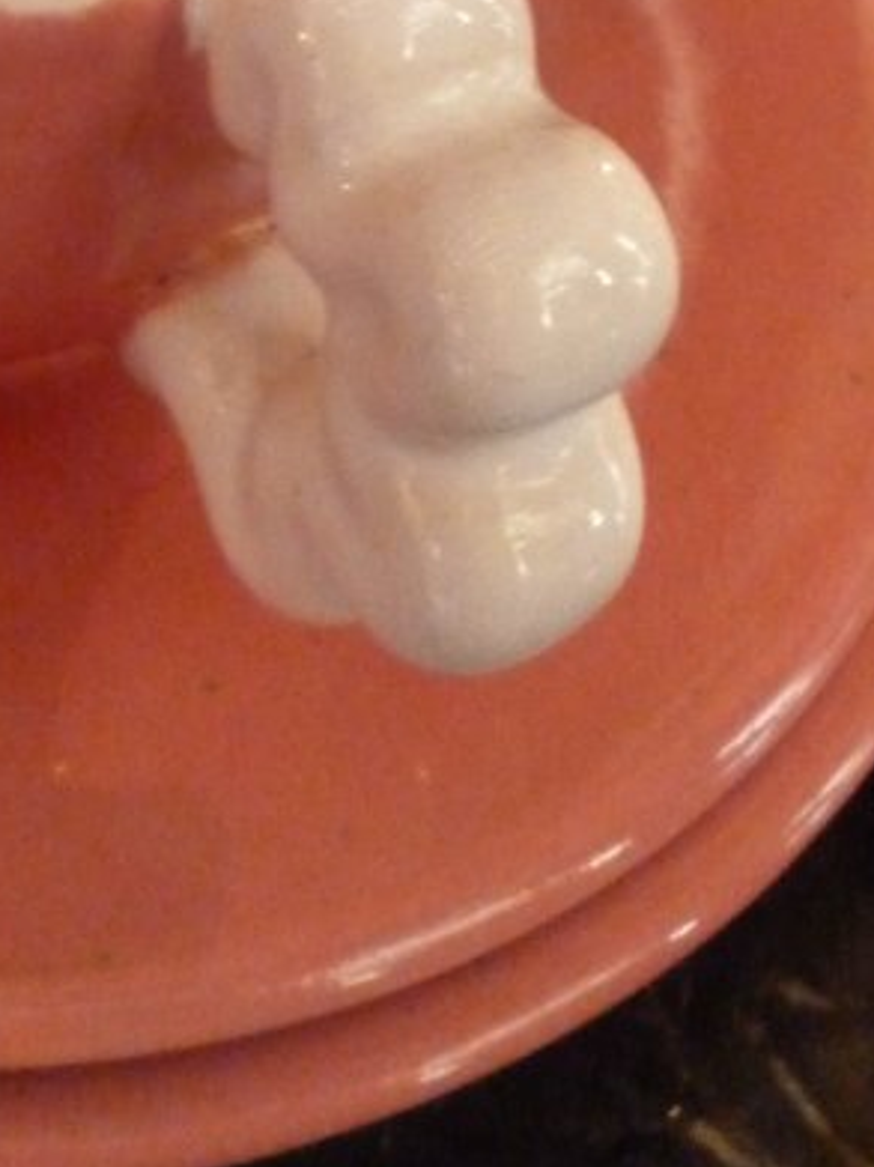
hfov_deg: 16.9
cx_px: 69
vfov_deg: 20.2
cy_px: -475
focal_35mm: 86
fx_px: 2897
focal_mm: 5
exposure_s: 1/13
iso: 800
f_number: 3.1
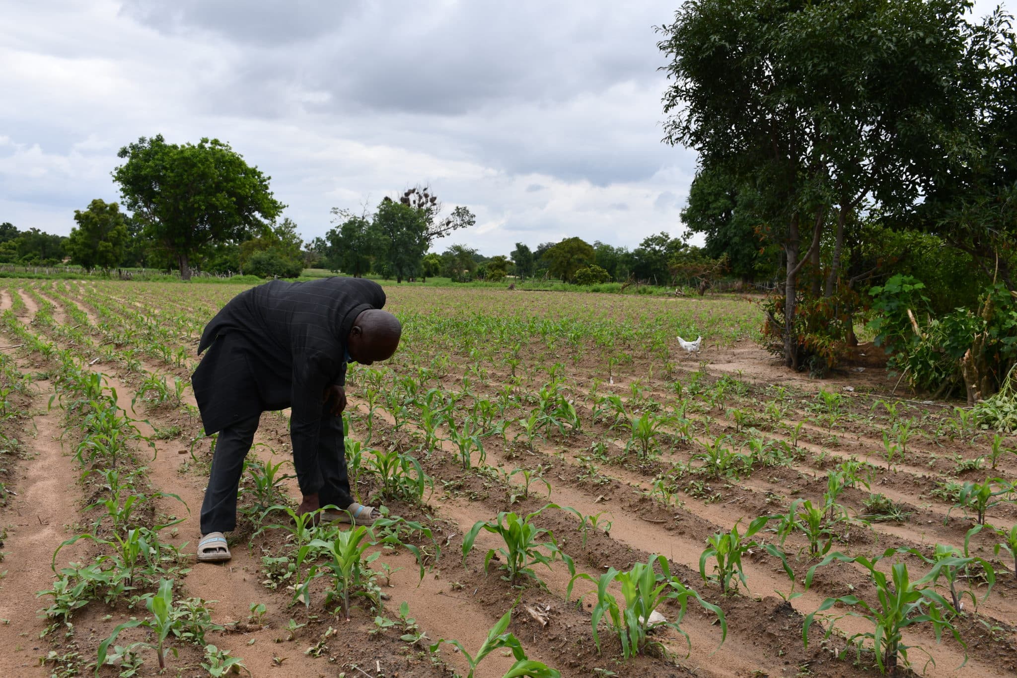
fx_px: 960
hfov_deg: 55.8
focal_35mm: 34
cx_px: 508
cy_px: 339
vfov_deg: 38.9
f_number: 8
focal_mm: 23
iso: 110
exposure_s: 1/250
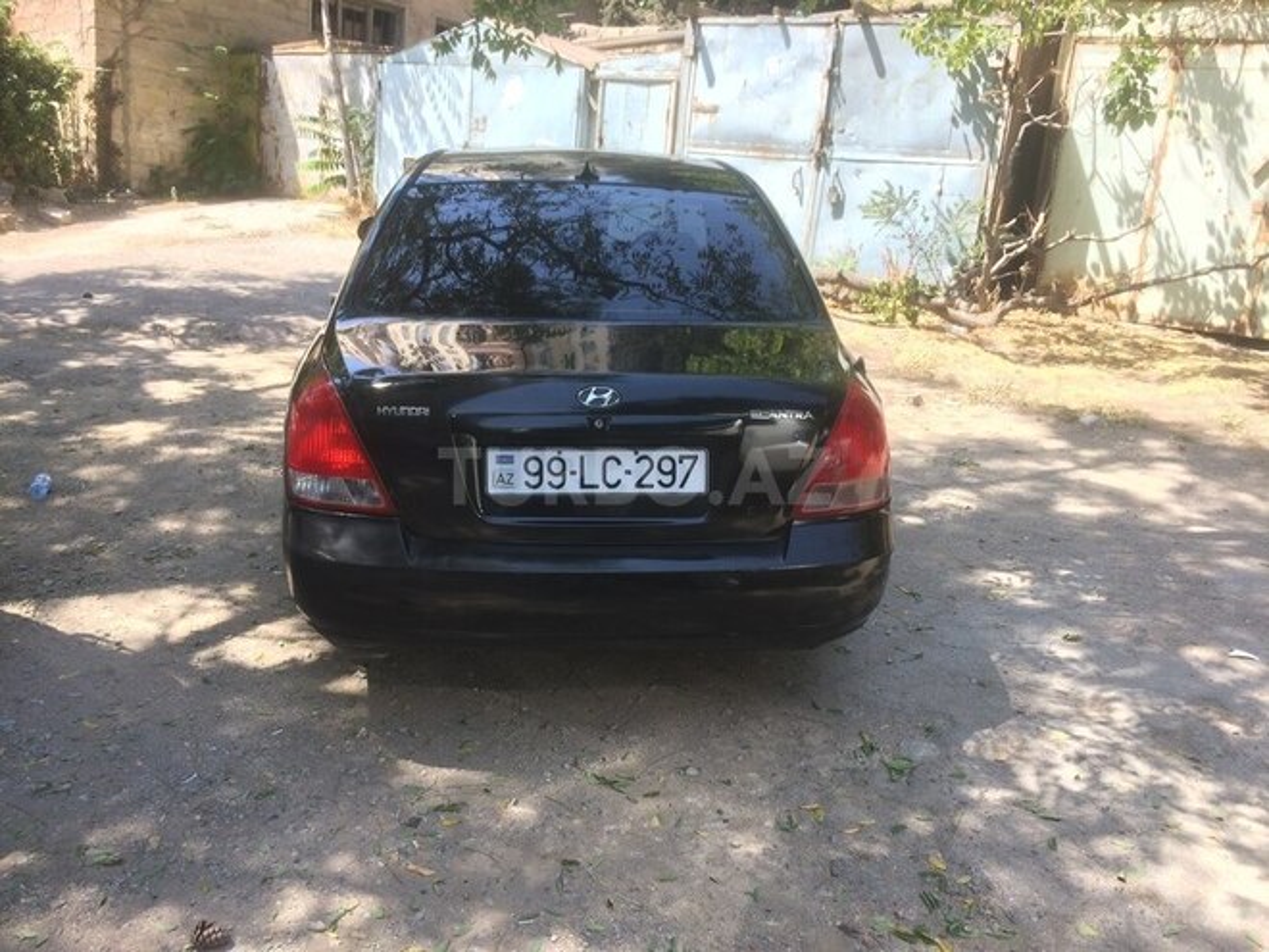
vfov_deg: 48.2
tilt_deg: -14.2
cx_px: 634
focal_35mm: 29
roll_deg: -4.3
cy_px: 476
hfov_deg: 61.7
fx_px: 1063
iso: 32
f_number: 2.2
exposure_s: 1/373
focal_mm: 4.15
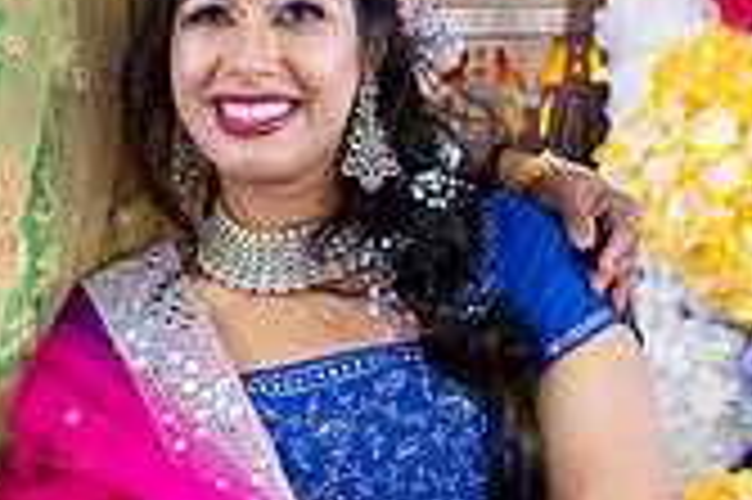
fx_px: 4132
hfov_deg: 10.2
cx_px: -171
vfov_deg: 6.9
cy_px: 223
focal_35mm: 198
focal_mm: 57
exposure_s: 1/125
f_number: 2.8
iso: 1250
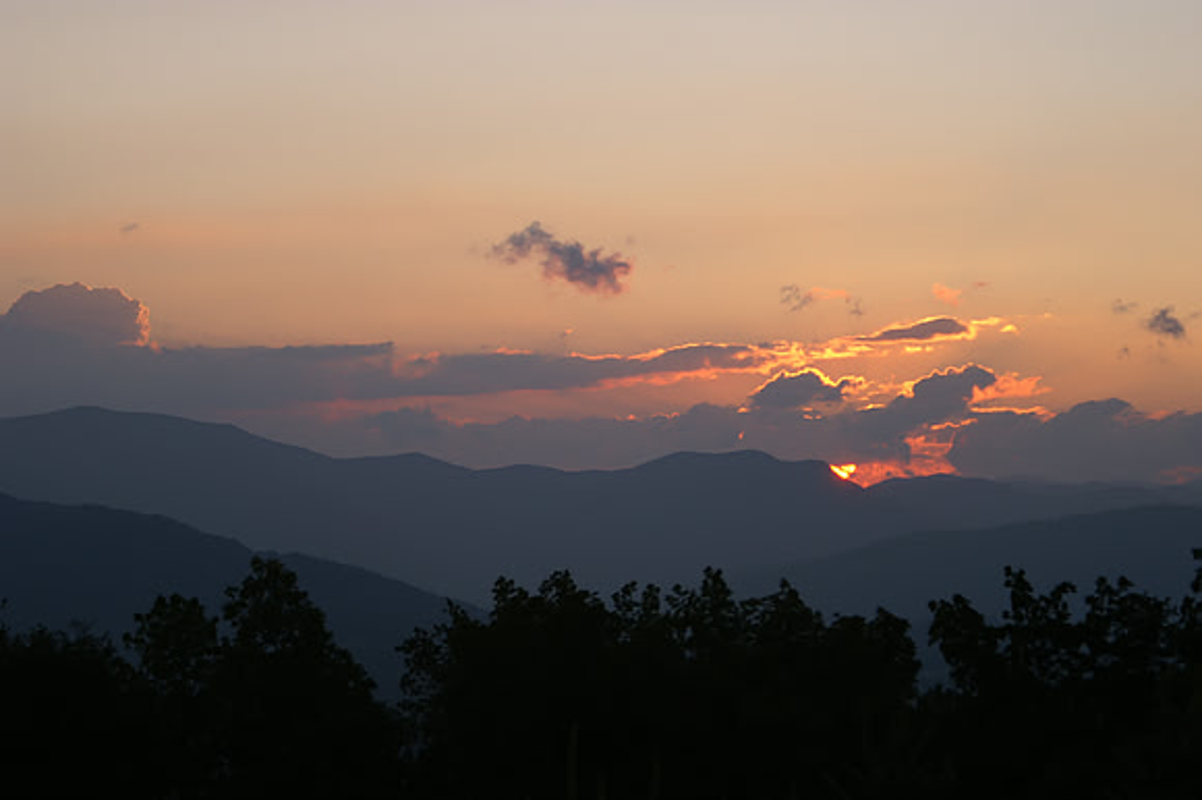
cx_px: 601
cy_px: 400
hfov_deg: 19.5
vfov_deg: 13.0
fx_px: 3504
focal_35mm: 105
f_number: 6.3
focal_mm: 70
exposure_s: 1/160
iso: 100
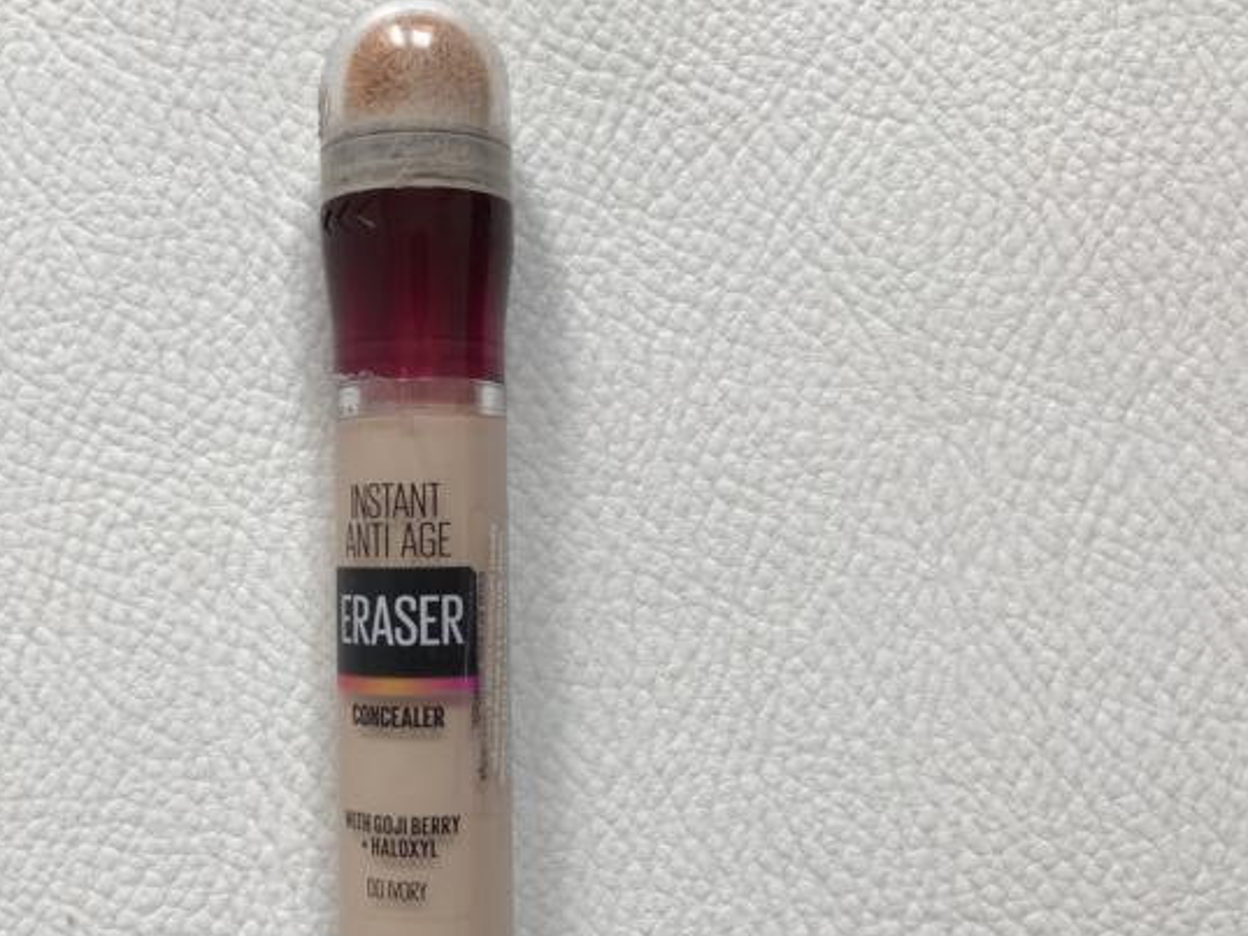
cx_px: 453
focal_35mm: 36
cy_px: 523
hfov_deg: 50.7
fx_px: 1298
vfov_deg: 39.6
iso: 25
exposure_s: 1/100
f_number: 1.8
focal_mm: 3.99
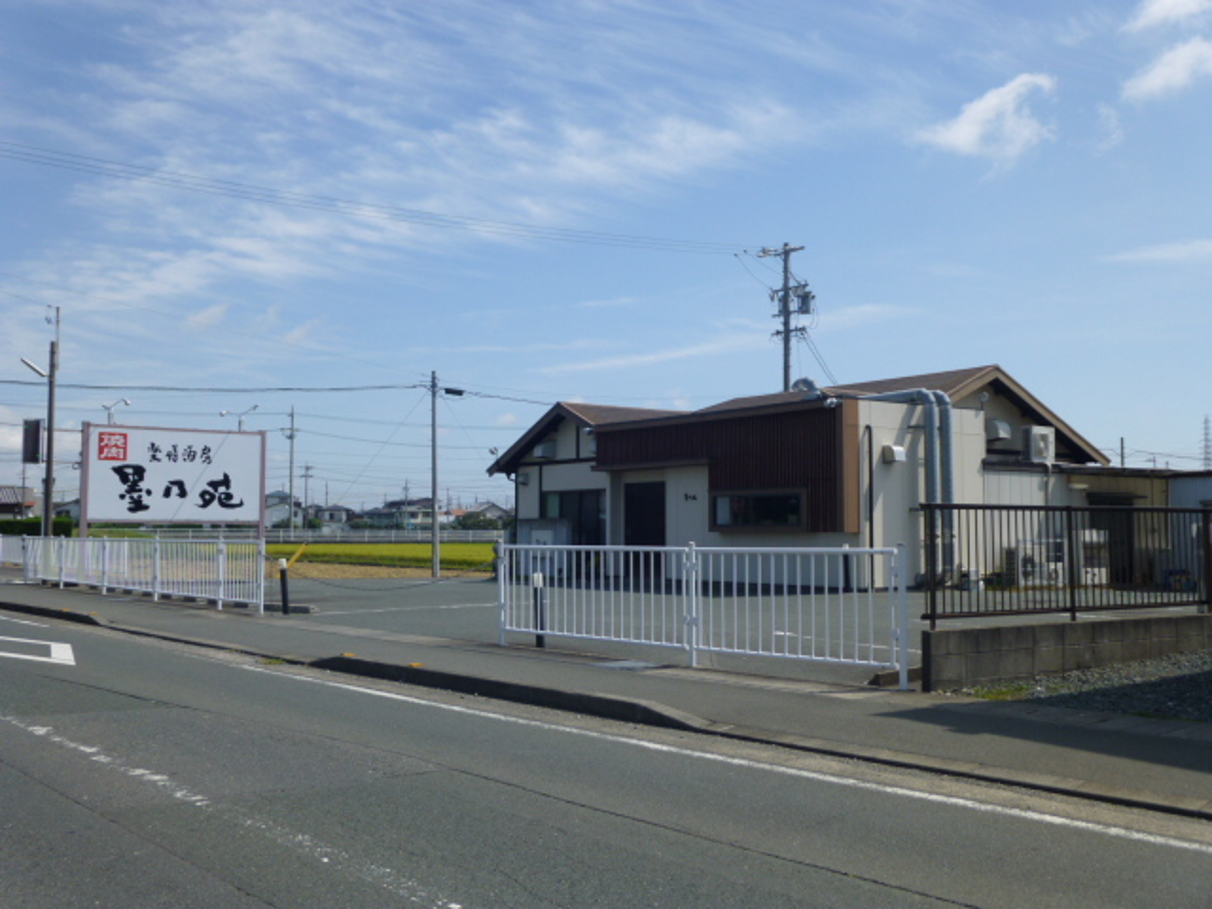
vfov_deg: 41.8
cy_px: 454
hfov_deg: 54.0
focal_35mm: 34
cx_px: 606
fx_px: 1190
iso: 100
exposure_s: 1/200
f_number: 10
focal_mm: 6
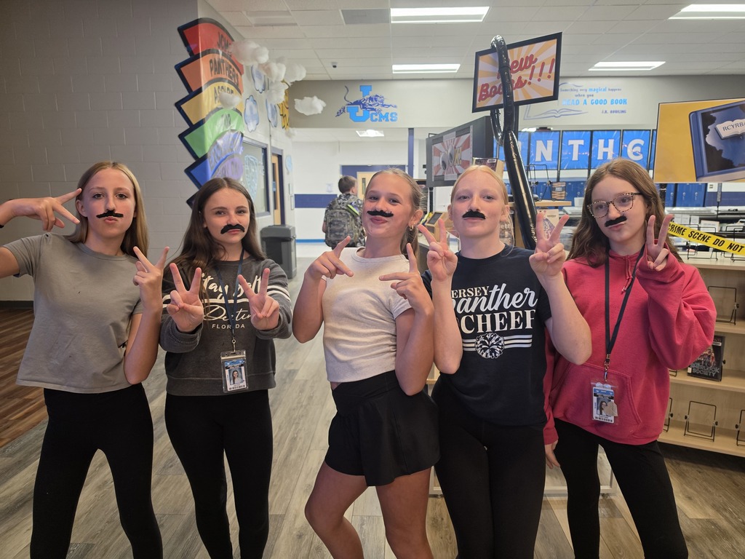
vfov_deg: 58.9
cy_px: 280
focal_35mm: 23
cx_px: 372
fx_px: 495
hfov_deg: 73.9
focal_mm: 6.5
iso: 200
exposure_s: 1/120
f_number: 1.4
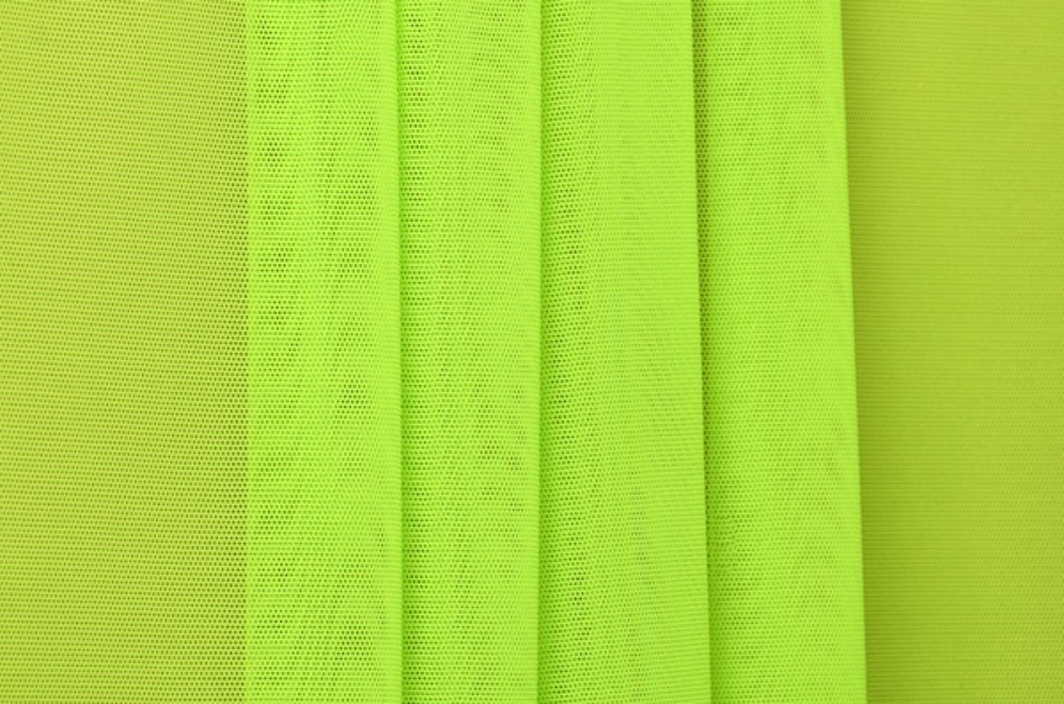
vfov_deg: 11.4
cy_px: 352
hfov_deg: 17.1
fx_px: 3538
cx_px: 532
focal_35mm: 120
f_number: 9
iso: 400
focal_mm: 80
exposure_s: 1/800
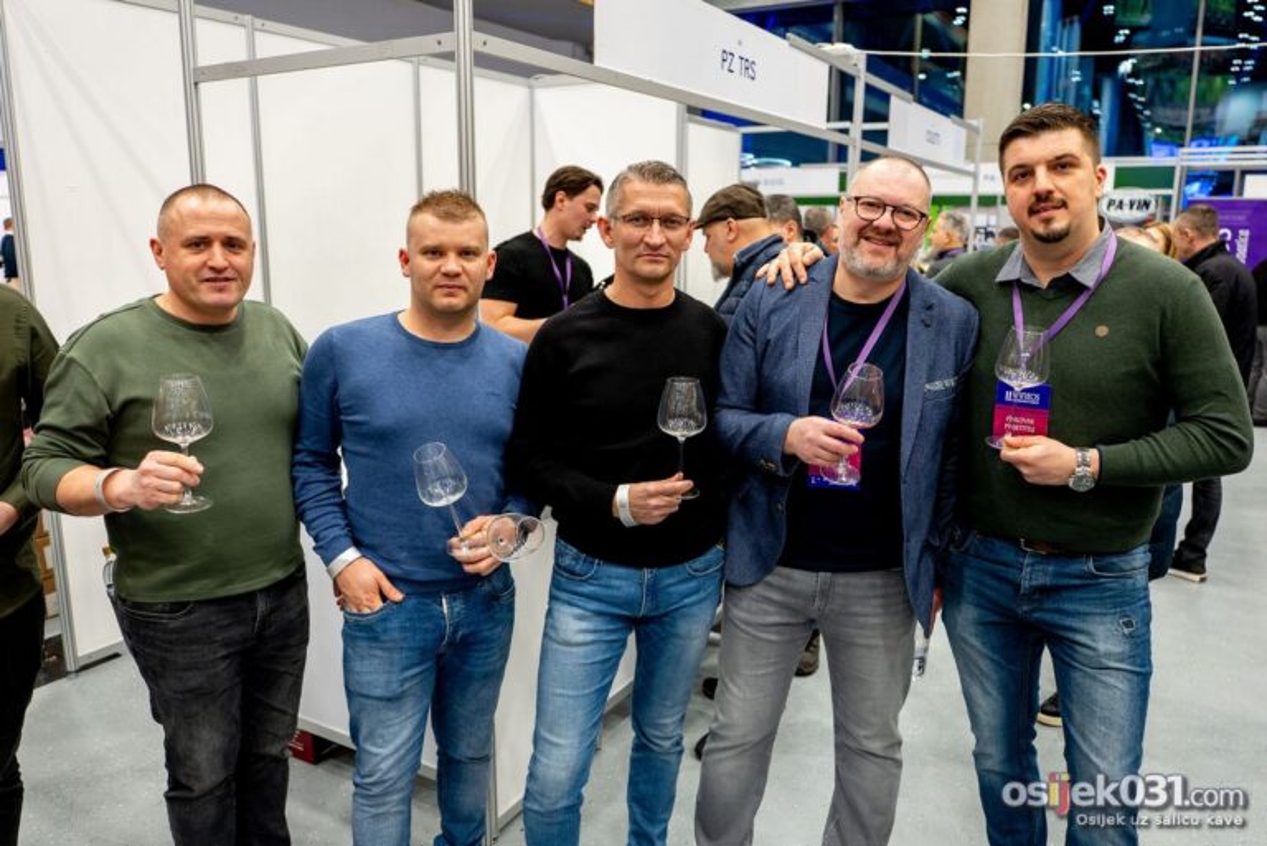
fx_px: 986
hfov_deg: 65.4
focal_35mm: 28
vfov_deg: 46.5
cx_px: 634
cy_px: 423
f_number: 2.8
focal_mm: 28
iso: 1600
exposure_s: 1/125
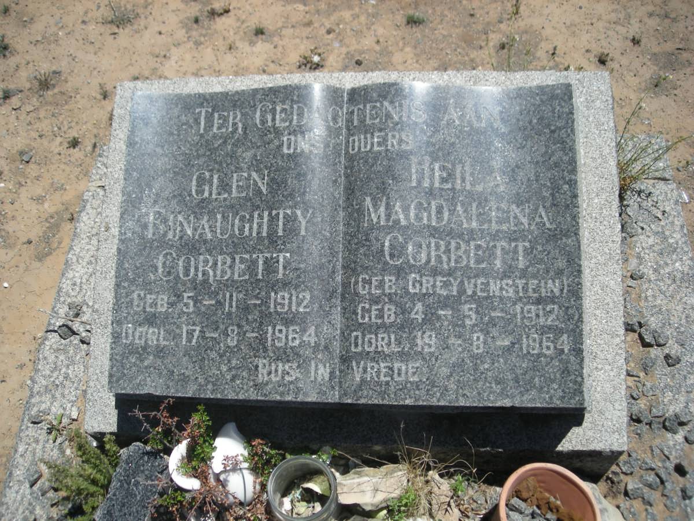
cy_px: 260
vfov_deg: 40.7
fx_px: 702
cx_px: 347
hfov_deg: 52.6
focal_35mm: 35
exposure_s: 1/264
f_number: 5.7
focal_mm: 5.7
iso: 50
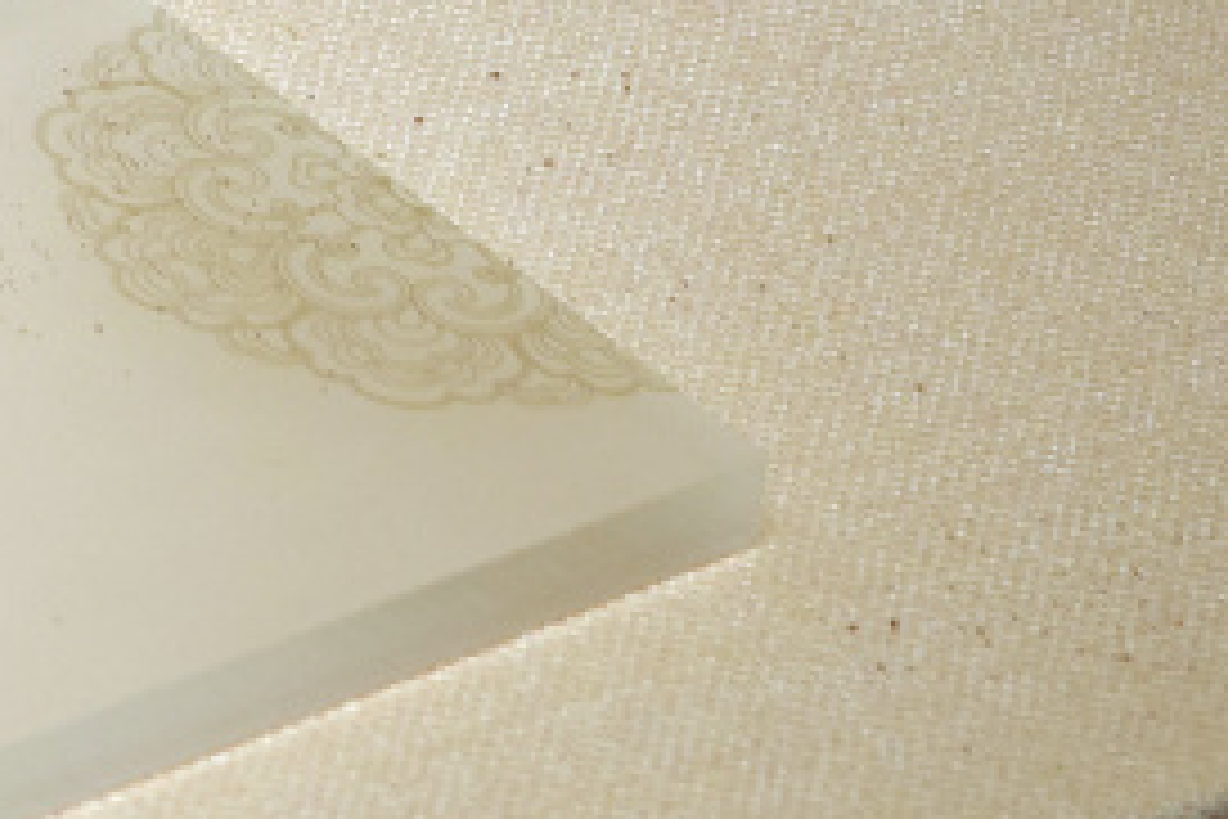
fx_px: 9584
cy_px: -1791
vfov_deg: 4.6
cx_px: -1912
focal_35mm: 281
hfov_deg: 6.9
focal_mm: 26
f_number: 2.8
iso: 100
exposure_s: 1/40
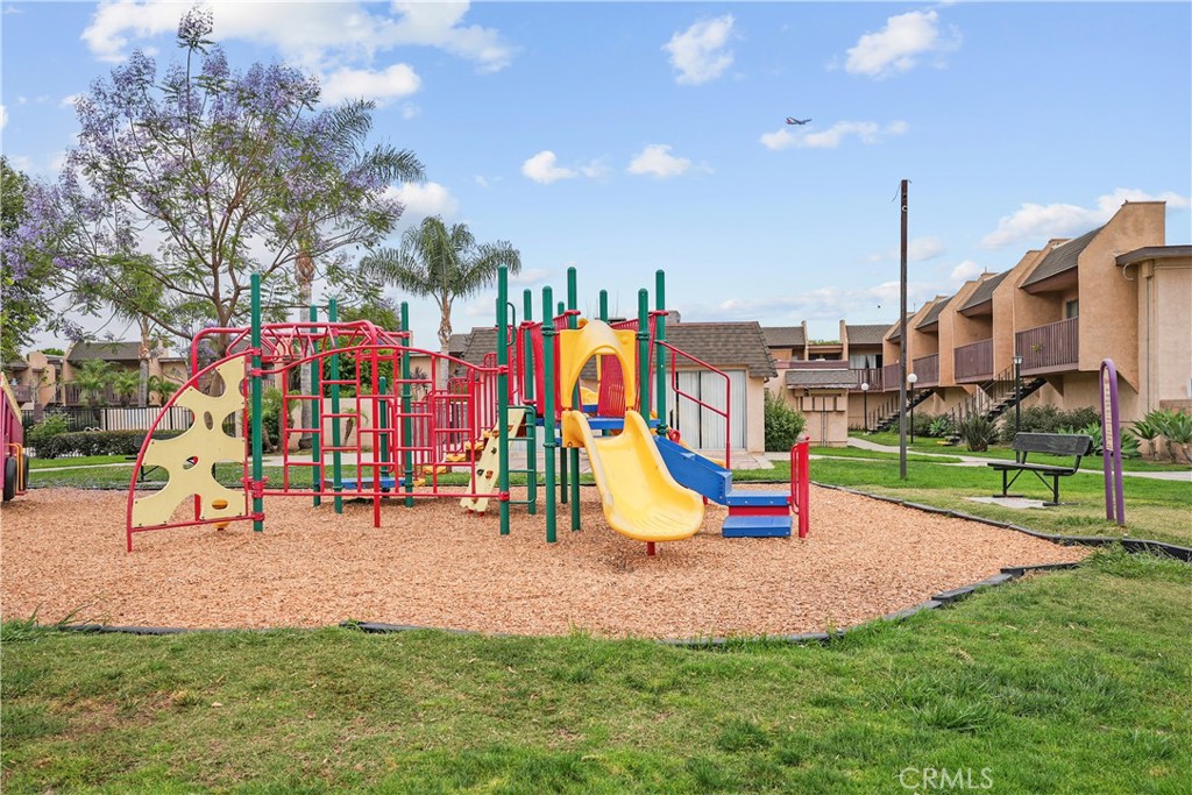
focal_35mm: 30
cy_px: 398
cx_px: 596
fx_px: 993
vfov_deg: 43.6
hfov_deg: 61.9
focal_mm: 30
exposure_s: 1/200
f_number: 5
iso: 100
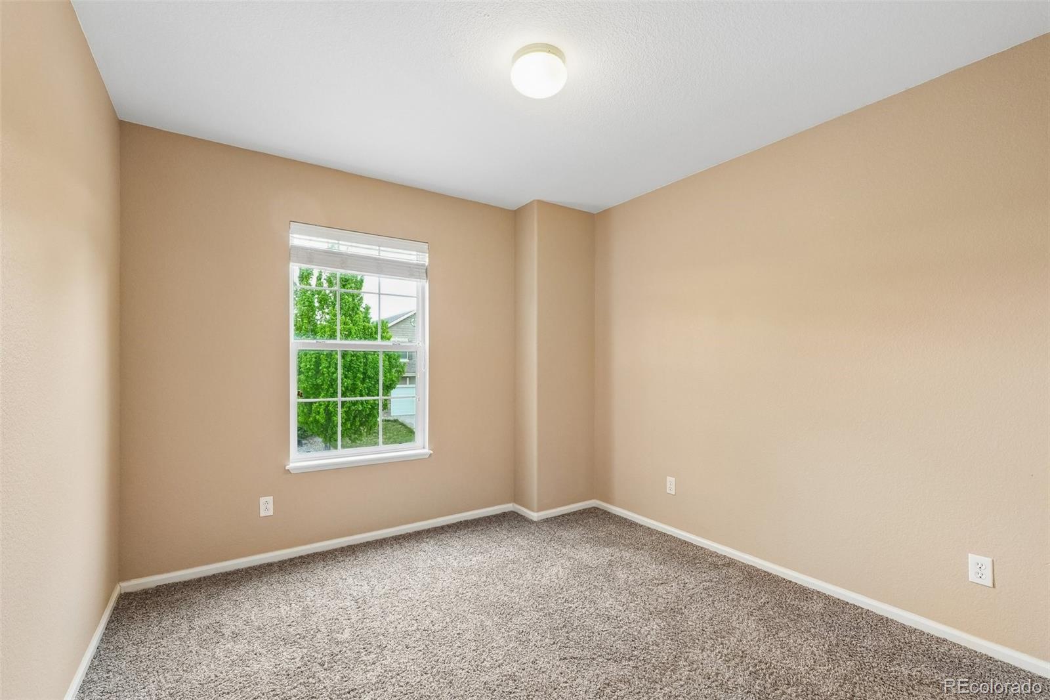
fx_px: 437
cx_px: 525
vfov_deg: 77.3
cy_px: 350
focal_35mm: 15
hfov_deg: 100.4
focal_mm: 10
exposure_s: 1/20
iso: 640
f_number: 9
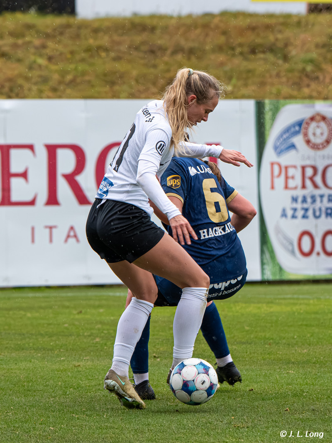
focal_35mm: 328
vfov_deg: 6.0
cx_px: 147
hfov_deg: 4.5
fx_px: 4197
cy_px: 194
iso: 1600
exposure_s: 1/800
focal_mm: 180
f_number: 5.6
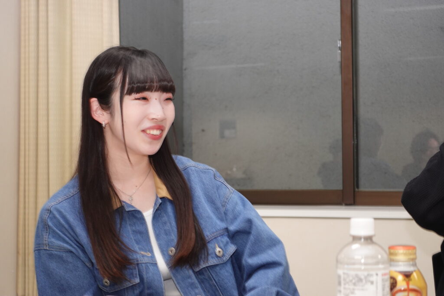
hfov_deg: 28.8
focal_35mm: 70
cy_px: 148
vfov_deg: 19.5
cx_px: 222
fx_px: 863
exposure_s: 1/80
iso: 400
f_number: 2.8
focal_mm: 25.7
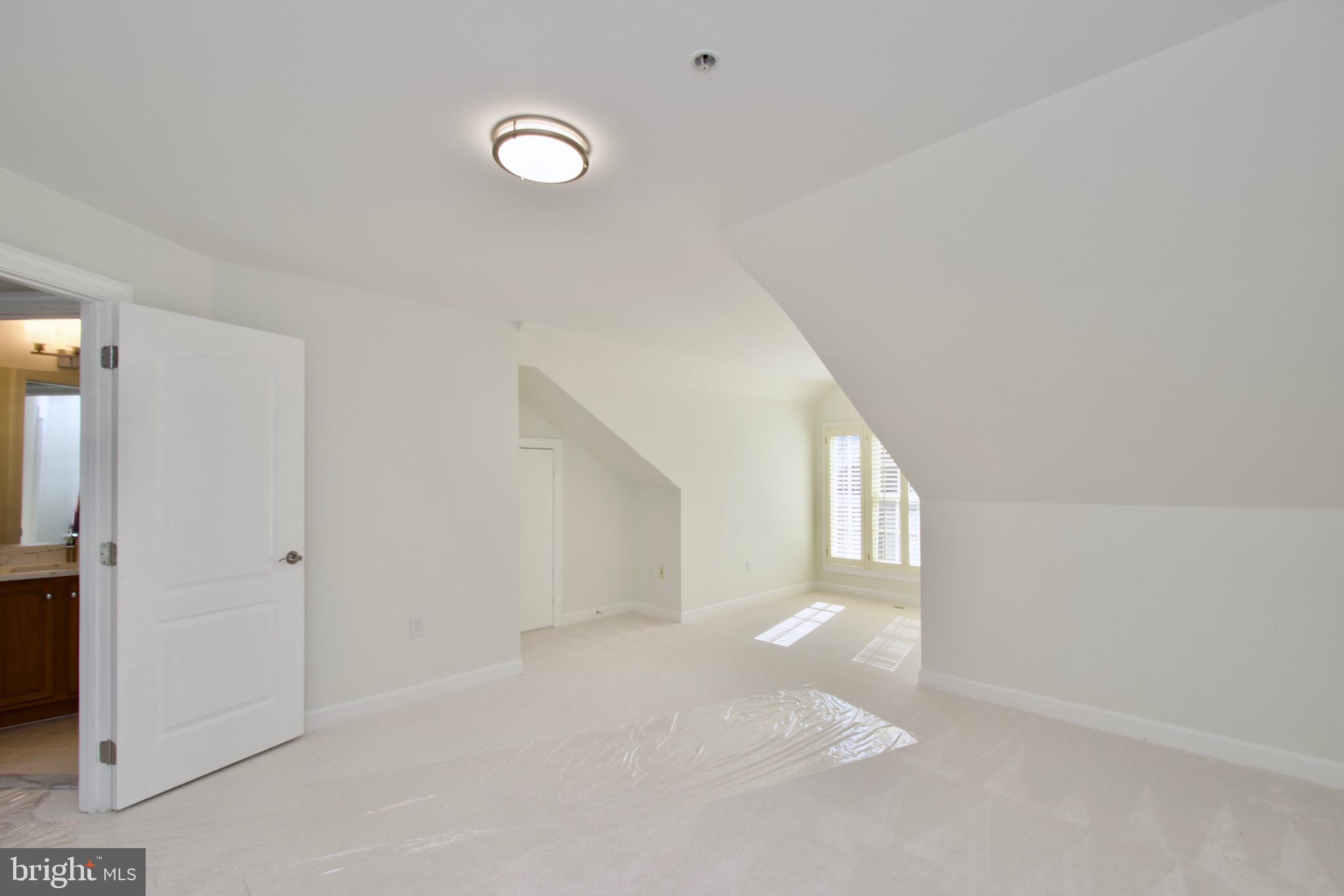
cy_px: 448
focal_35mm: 15
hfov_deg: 100.4
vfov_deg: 77.3
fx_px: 560
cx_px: 672
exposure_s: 1/200
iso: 320
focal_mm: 10
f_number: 7.1
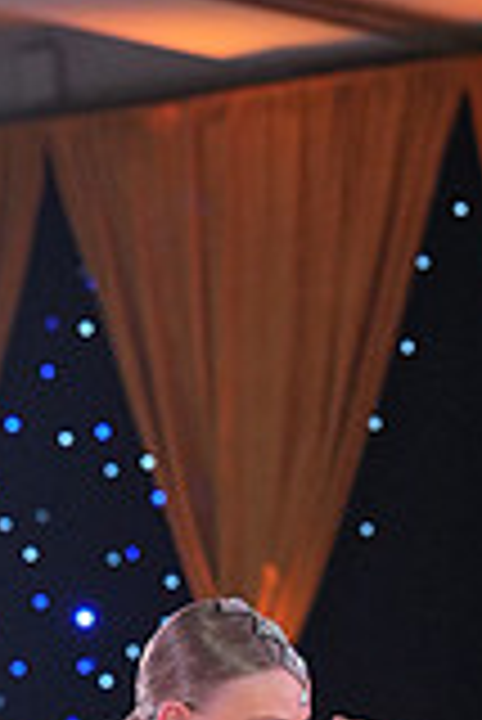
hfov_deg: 5.4
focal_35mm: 253
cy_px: 1161
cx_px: 556
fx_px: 5070
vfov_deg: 7.9
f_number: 4
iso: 2000
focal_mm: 70
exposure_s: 1/500
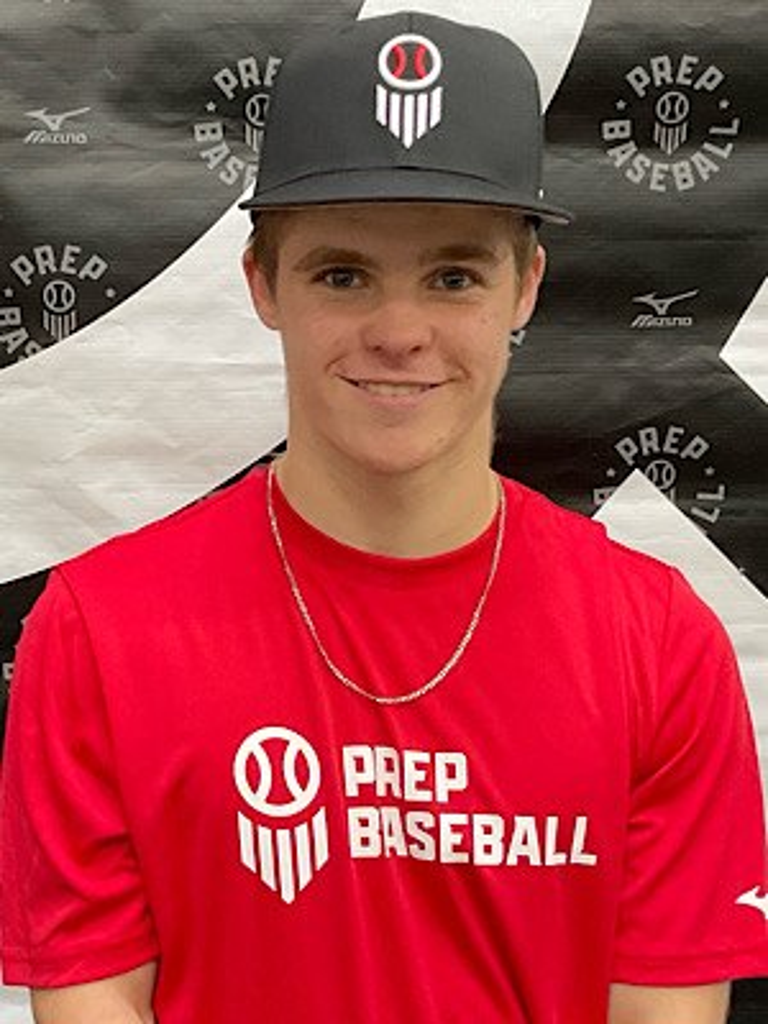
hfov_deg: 48.2
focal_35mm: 29
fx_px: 858
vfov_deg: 61.7
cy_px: 512
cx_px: 384
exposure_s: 1/60
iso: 100
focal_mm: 3
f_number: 1.8
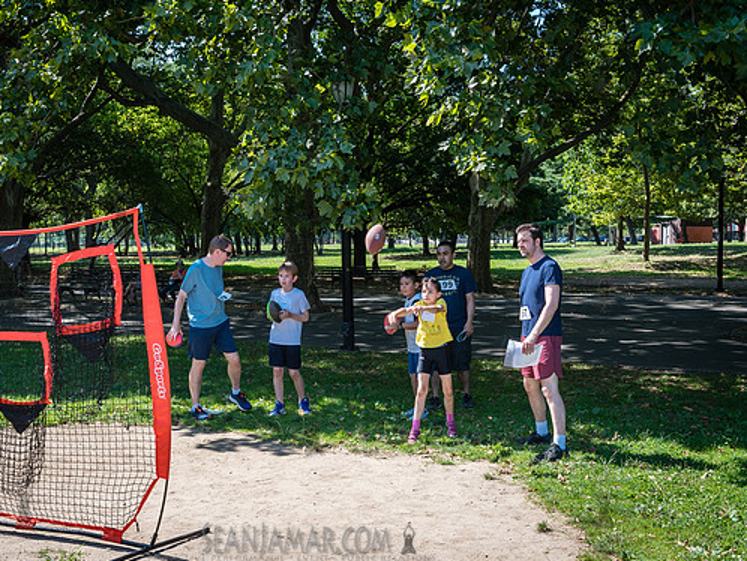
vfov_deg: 30.9
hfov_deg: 40.3
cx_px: 314
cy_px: 284
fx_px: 1015
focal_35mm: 47
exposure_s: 1/250
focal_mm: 42
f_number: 6.3
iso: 200
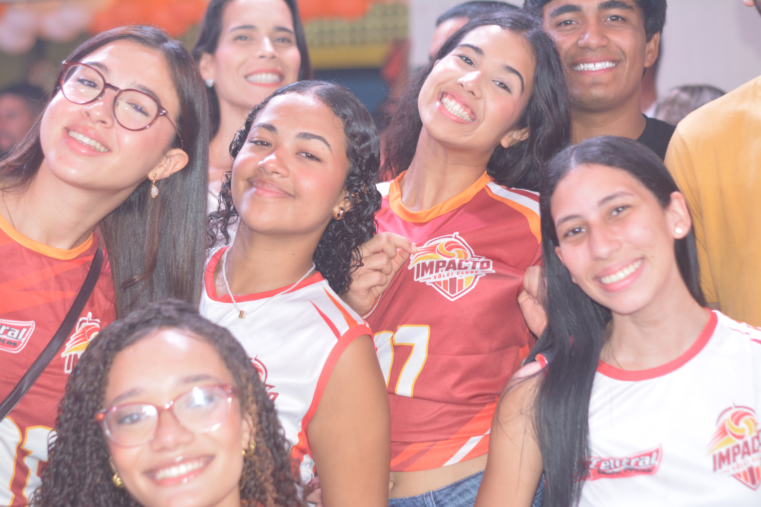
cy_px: 254
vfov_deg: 18.2
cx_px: 380
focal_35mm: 75
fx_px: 1585
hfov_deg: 27.0
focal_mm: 50
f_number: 2.8
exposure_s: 1/60
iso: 640
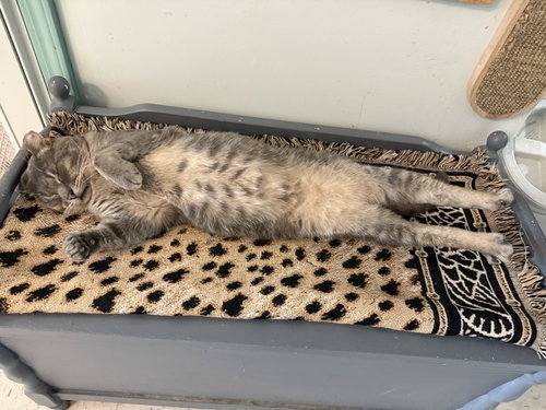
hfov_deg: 71.6
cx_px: 273
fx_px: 379
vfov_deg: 56.8
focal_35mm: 24
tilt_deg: -49.4
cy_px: 205
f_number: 1.78
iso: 800
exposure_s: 1/60
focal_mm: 6.76
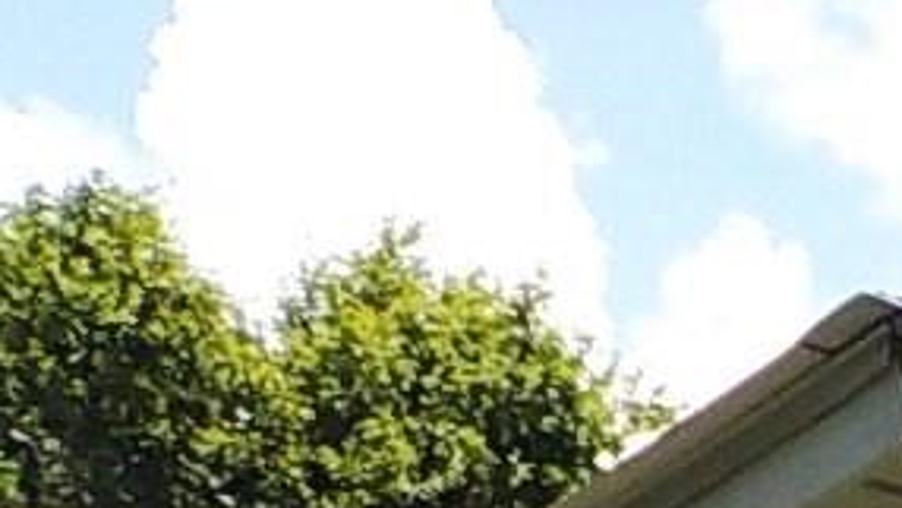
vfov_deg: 6.0
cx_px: 2258
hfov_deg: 10.1
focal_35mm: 183
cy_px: 1704
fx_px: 4378
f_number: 3.3
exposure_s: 1/640
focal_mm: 4.1
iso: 125
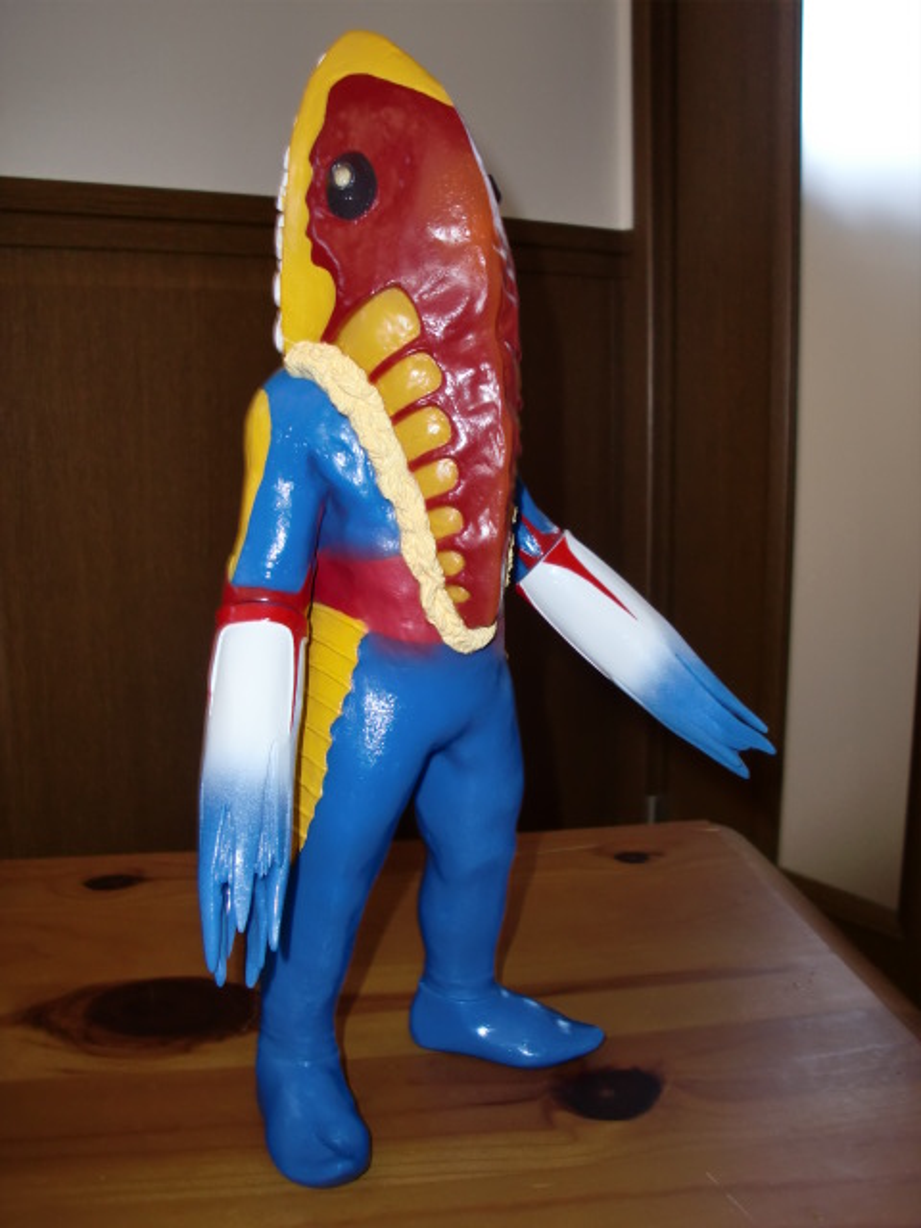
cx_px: 460
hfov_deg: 39.7
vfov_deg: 51.4
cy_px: 614
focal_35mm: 36
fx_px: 1277
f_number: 2.8
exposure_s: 1/30
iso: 125
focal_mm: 6.3
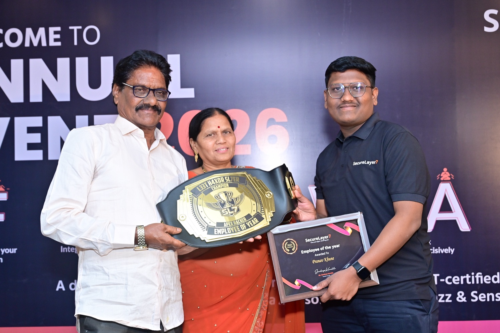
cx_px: 250
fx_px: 597
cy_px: 166
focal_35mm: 43
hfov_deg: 45.4
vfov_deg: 31.2
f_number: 5.6
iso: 1000
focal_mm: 43
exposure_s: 1/125
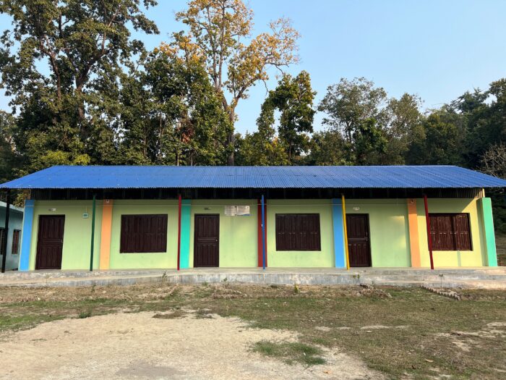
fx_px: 380
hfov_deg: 67.3
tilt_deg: +8.4
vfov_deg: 53.1
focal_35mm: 26
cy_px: 190
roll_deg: +0.7
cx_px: 253
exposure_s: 1/1079
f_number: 1.5
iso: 50
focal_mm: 5.7
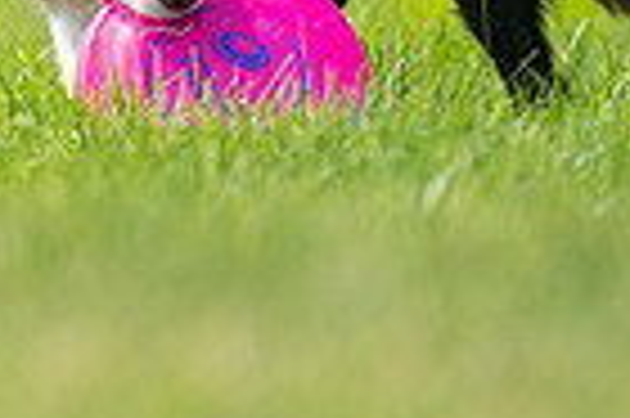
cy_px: -191
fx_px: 37965
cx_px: 4
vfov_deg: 0.6
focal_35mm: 2172
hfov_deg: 1.0
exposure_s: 1/4000
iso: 1600
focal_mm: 524
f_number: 6.3
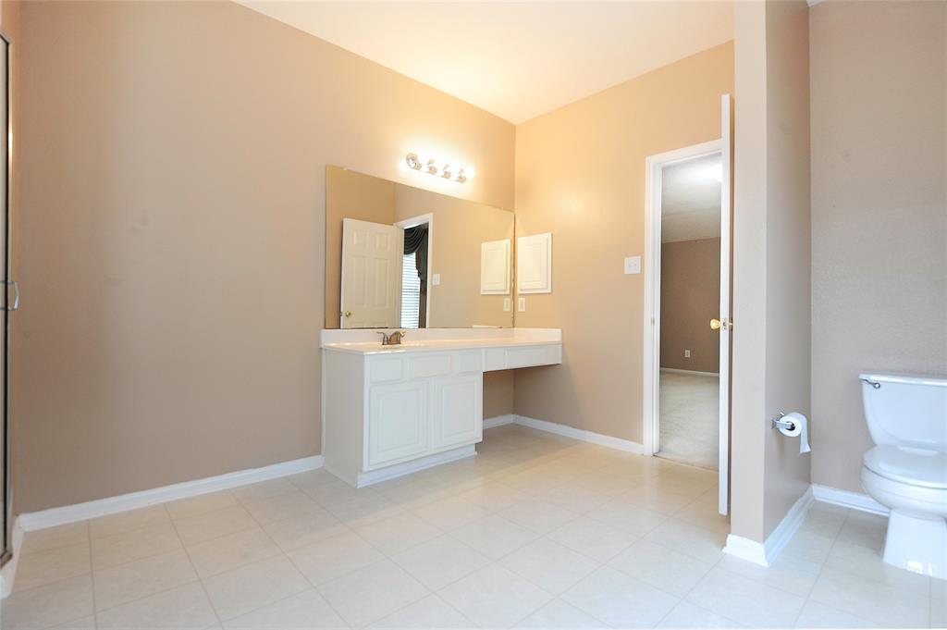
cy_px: 315
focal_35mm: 16
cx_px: 474
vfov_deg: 73.7
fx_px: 421
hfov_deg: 96.8
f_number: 8
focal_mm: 16
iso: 320
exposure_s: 1/10
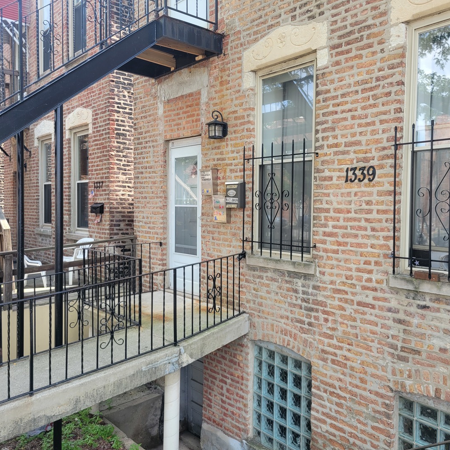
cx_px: 245
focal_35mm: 31
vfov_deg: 52.5
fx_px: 456
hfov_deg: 52.5
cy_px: 227
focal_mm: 5.4
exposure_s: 1/267
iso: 40
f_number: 1.8
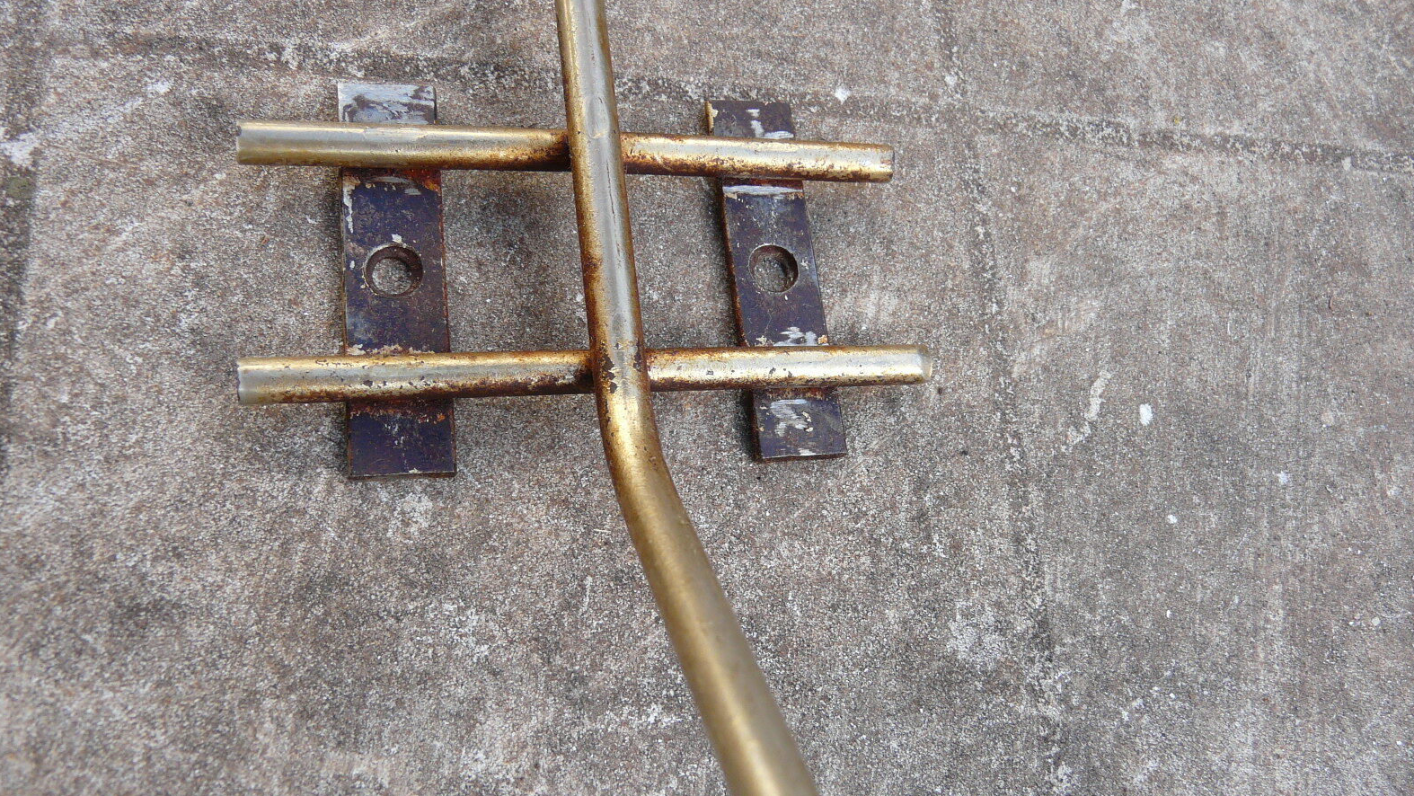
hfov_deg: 62.6
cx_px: 715
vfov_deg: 37.8
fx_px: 1162
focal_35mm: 31
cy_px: 442
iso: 100
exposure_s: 1/125
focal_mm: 4.6
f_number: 3.6
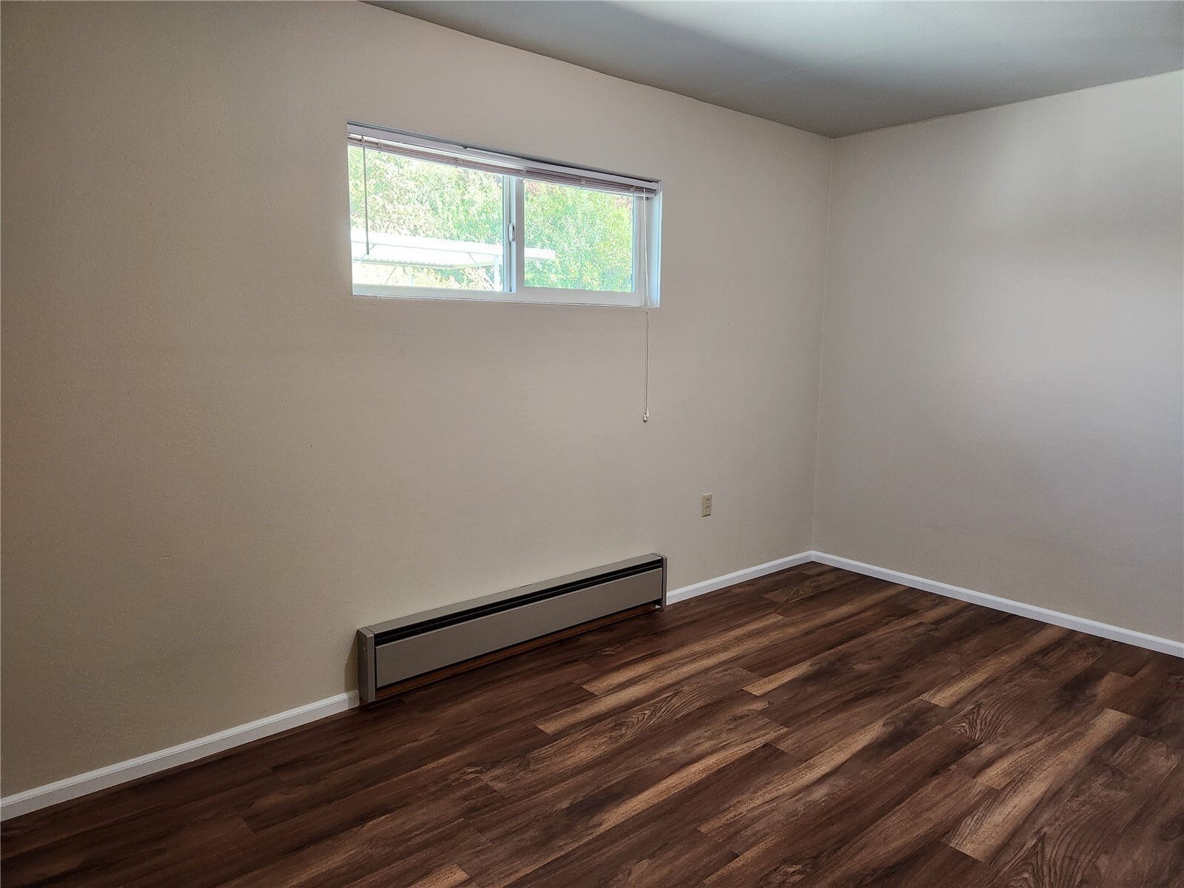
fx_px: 787
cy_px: 444
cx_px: 592
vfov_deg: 58.9
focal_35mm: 23
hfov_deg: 73.9
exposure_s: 1/120
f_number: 1.8
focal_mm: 5.4
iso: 320
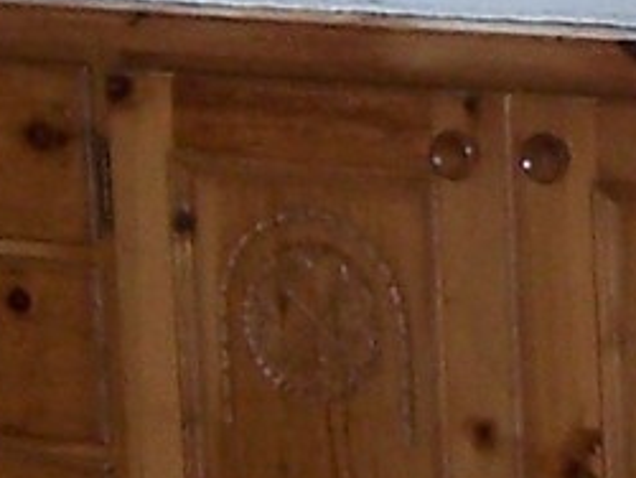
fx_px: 5076
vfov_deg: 5.4
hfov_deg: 7.1
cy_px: 56
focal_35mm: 276
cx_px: 898
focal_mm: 6.2
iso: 125
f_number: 2.8
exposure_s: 1/60
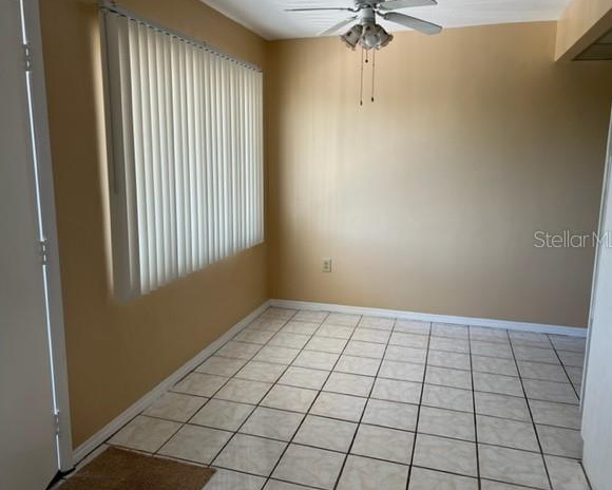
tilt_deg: -9.9
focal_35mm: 28
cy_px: 239
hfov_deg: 62.2
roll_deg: -0.7
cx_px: 295
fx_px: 507
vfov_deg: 51.5
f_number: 1.5
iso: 40
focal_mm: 5.7
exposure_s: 1/130
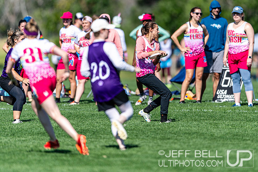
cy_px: 51
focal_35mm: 593
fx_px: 4252
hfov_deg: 3.5
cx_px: 154
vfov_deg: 2.3
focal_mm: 400
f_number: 2.8
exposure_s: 1/2500
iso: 100
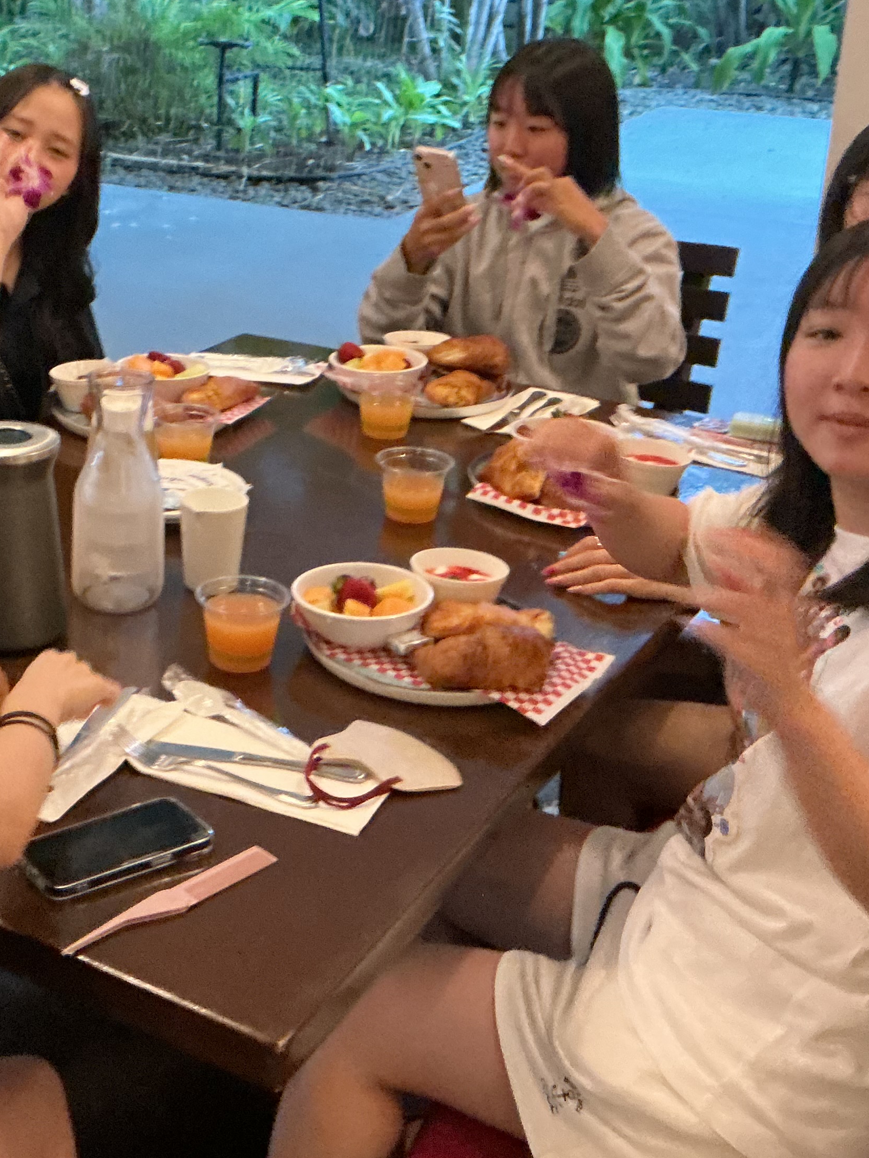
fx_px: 1774
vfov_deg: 35.9
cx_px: 150
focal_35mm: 53
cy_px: 409
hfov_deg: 26.9
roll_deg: -0.8
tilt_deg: -18.4
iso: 500
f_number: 1.8
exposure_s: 1/24
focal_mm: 3
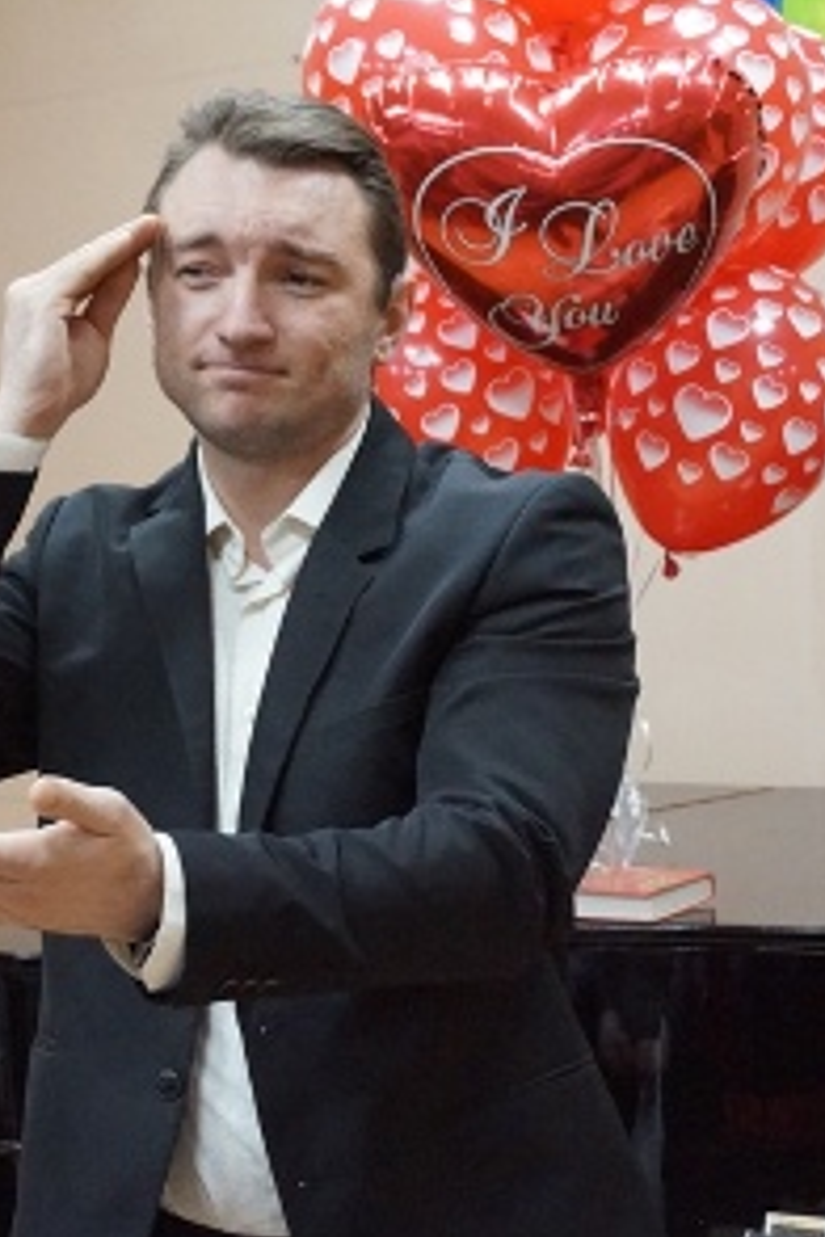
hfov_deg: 13.2
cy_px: 614
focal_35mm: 103
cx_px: 109
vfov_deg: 19.9
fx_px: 3532
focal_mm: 45
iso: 4000
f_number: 5.6
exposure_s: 1/125
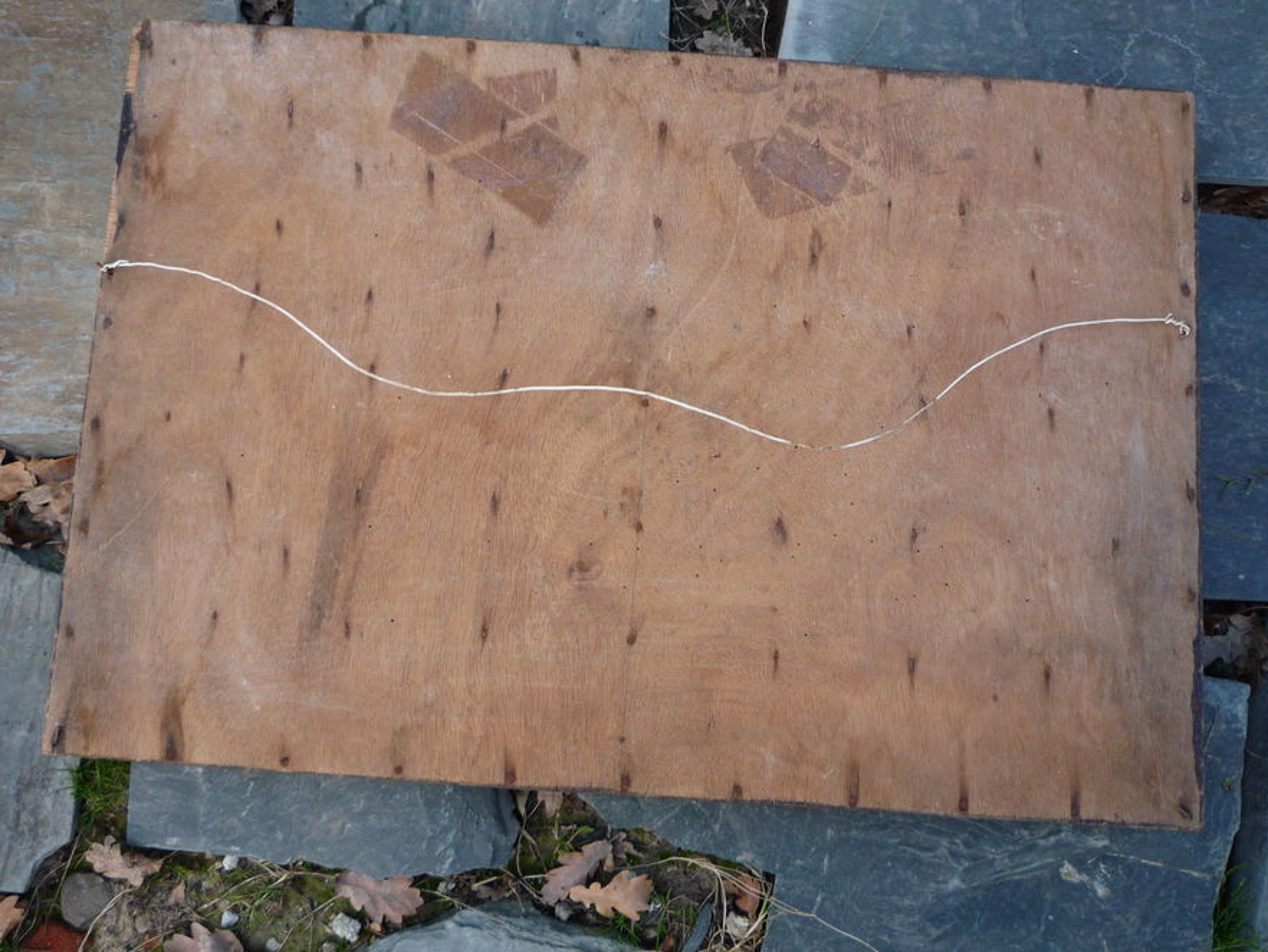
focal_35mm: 34
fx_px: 1246
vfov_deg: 41.8
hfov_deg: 53.9
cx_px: 638
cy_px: 476
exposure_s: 1/50
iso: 100
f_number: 3.3
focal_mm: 5.2
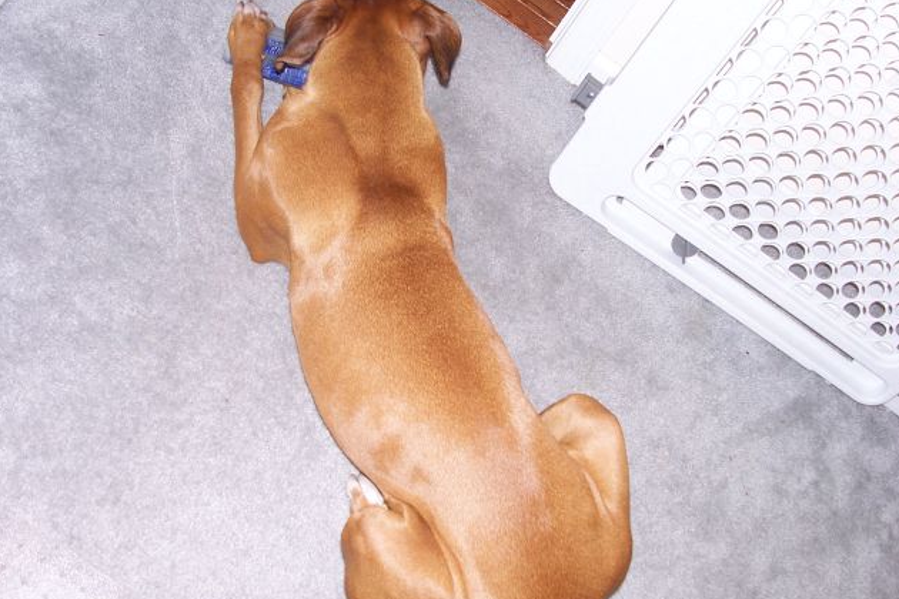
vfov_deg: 35.9
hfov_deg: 51.9
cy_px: 290
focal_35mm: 37
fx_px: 924
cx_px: 452
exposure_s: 1/60
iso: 80
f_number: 2.8
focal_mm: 6
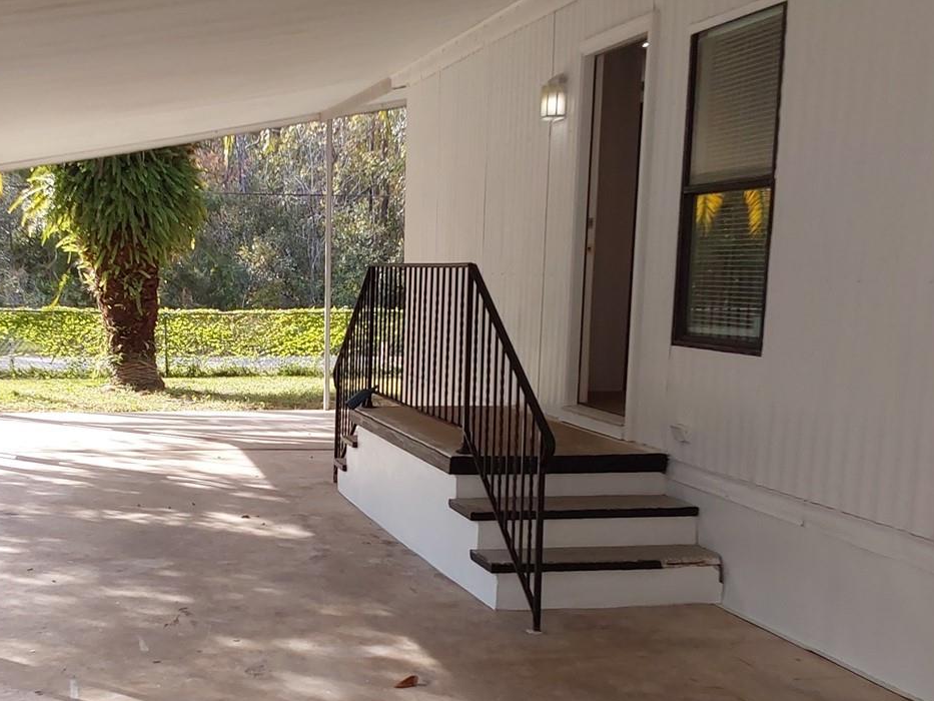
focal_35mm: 48
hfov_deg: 39.3
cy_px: 520
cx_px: 339
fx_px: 1295
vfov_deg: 29.8
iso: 50
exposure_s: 1/302
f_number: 1.9
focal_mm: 2.91
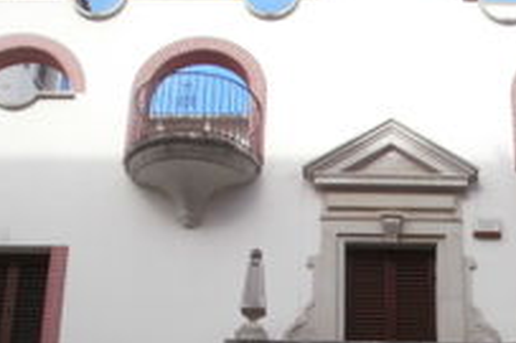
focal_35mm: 64
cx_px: 376
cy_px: 318
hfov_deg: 31.0
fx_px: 917
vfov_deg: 20.7
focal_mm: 4.65
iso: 100
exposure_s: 1/800
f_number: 2.6
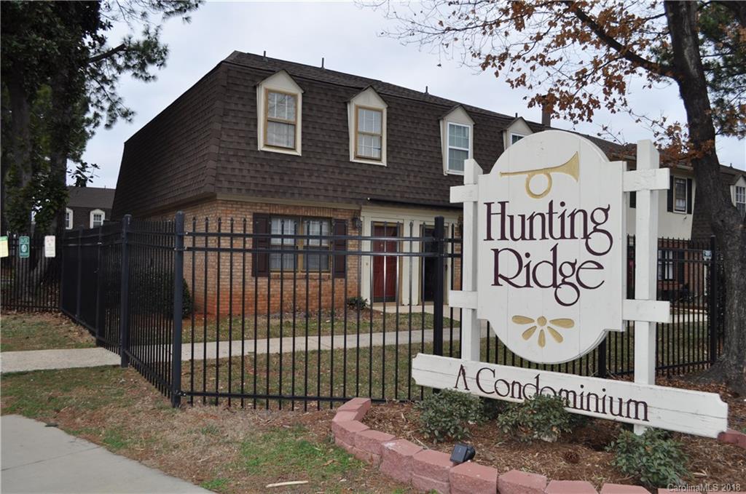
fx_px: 621
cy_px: 247
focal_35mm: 30
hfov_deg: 62.0
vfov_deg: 43.5
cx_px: 373
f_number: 6.7
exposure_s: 1/200
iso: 200
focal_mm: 20
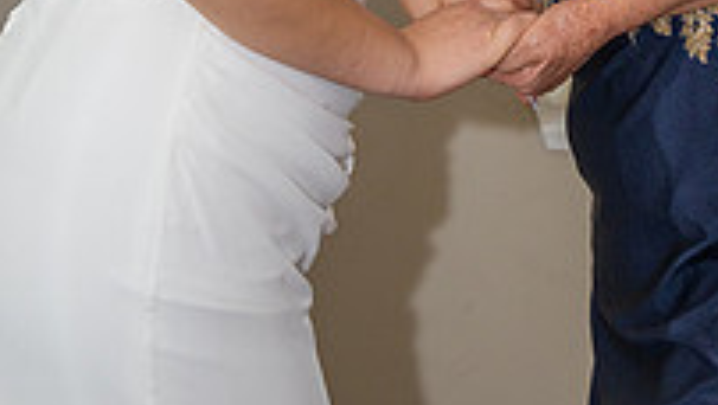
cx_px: 416
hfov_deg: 13.2
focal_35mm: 163
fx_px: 3106
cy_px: -160
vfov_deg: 7.4
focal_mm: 70
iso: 640
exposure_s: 1/160
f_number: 5.6
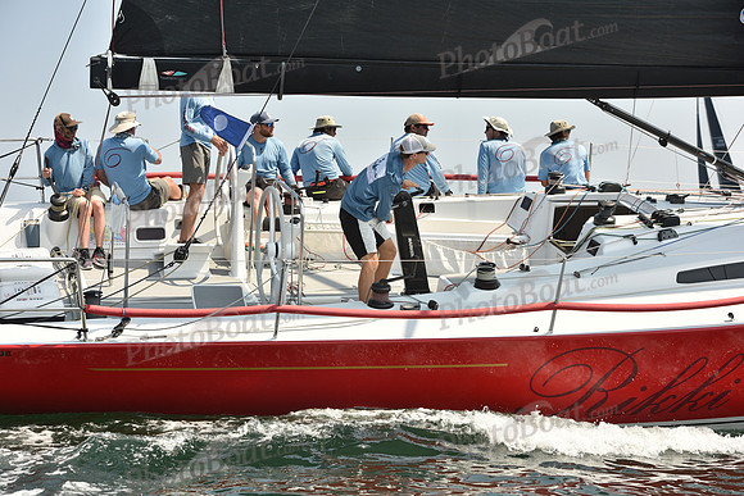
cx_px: 372
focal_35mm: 70
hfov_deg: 28.8
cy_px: 248
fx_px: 1447
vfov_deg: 19.5
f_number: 8
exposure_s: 1/800
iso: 250
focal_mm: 70
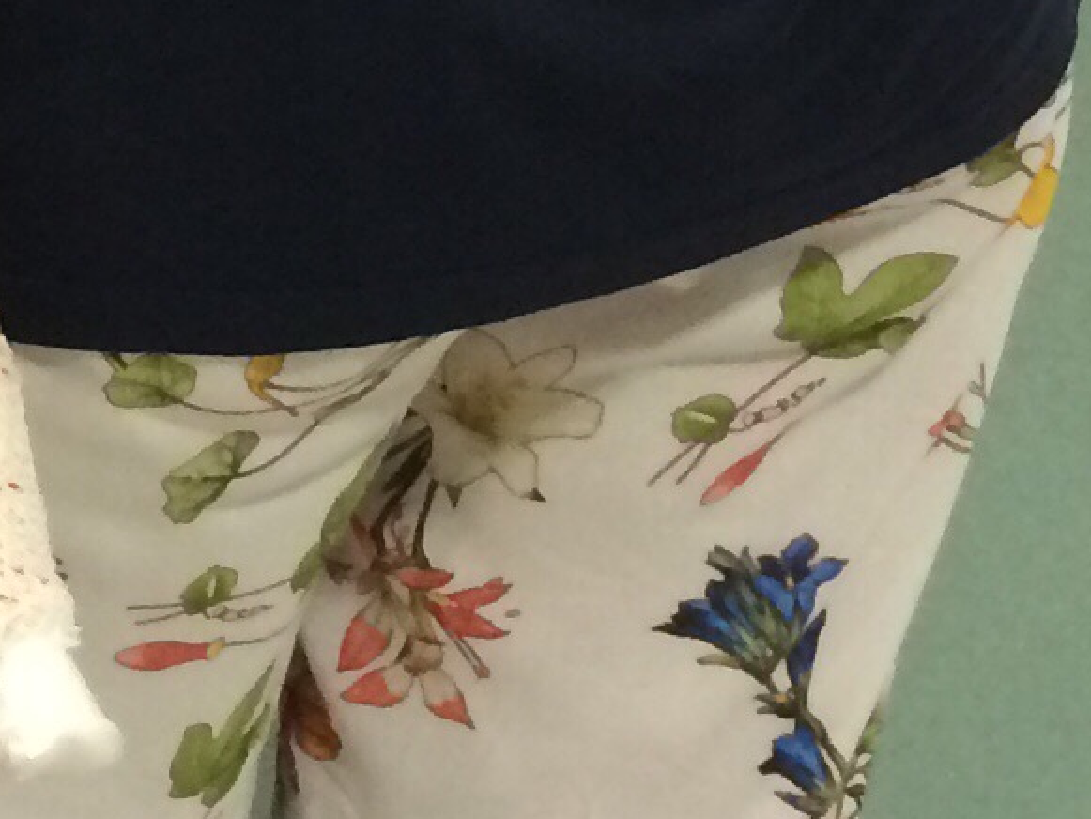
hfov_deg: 11.9
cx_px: -158
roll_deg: -3.6
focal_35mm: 163
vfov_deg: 8.4
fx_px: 5138
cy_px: -1142
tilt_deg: -14.4
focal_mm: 4.15
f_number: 2.2
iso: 160
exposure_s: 1/30
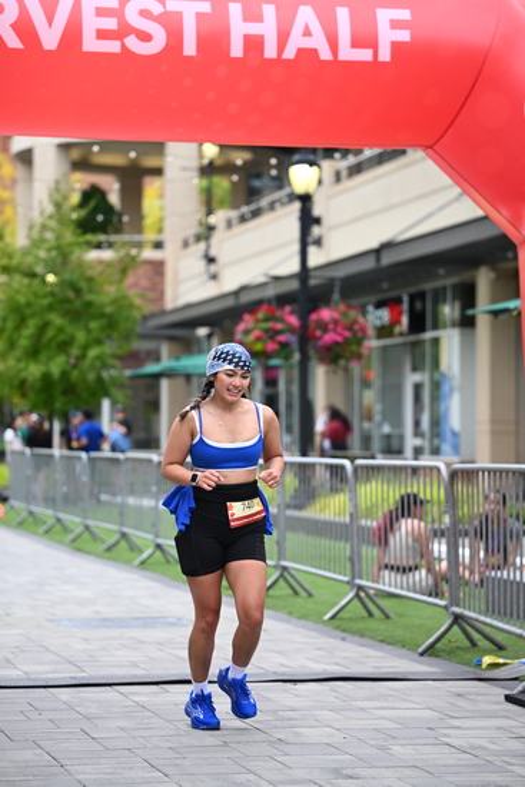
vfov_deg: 21.5
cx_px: 262
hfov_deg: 14.4
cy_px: 394
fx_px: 2077
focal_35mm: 95
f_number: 2.8
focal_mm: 95
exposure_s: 1/2000
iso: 640
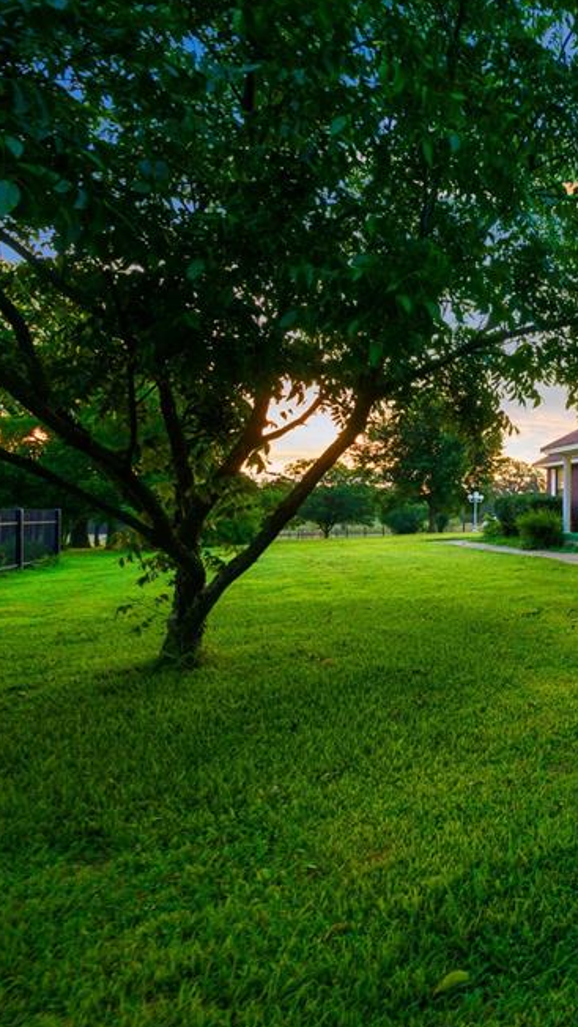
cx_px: 760
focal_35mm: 23
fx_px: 626
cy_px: 514
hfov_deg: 34.3
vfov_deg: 78.7
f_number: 10
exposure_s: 1/2
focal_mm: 14
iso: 320
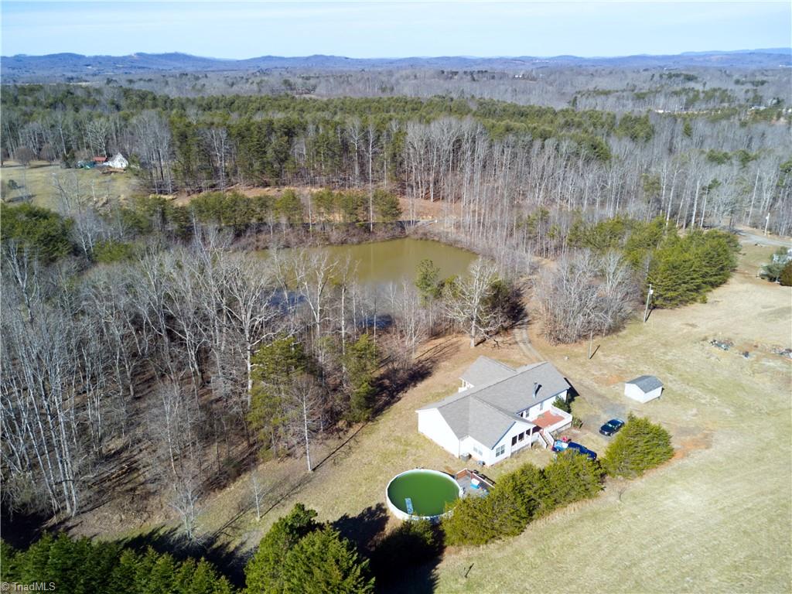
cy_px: 297
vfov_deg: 53.1
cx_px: 396
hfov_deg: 67.3
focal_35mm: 26
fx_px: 595
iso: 100
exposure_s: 1/60
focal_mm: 4.7
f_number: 2.2
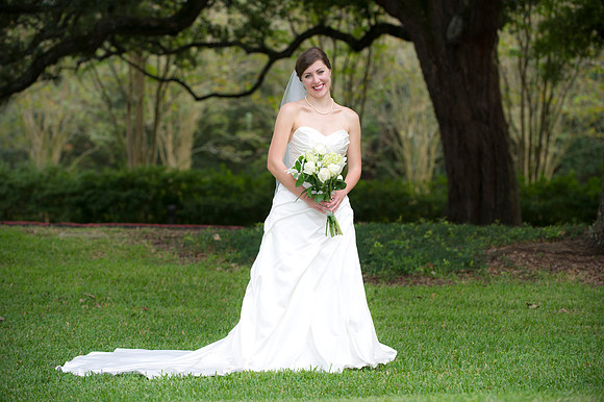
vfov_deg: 12.4
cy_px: 201
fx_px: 1844
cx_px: 302
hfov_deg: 18.6
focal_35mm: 110
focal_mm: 110
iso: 400
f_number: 3.2
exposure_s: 1/250
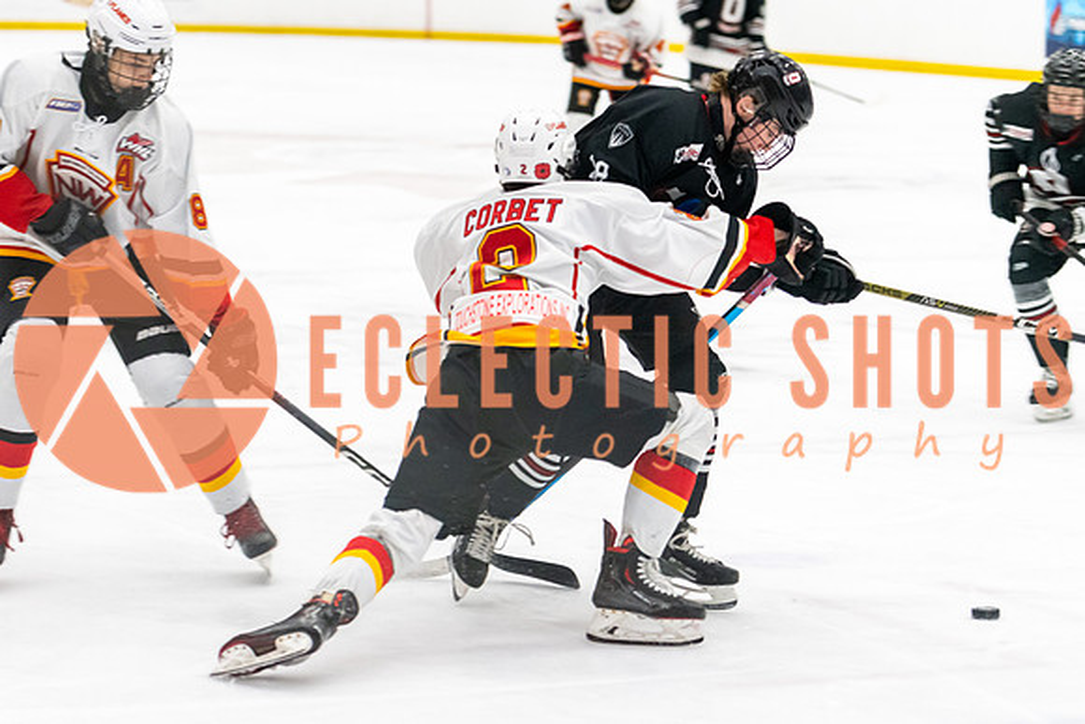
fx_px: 4115
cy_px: 287
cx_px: 308
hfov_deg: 15.0
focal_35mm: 137
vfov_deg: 10.1
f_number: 2.8
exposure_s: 1/640
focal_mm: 95
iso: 3200
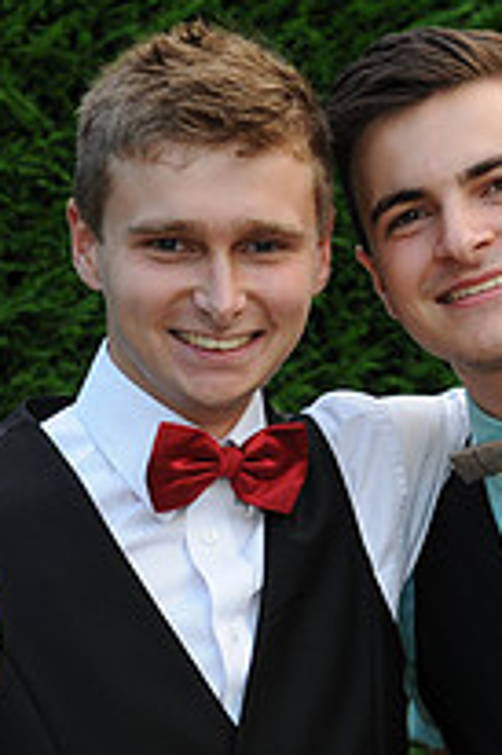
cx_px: 282
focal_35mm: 135
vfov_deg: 15.2
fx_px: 2828
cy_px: 542
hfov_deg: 10.1
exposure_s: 1/125
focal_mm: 48
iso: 400
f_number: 5.6
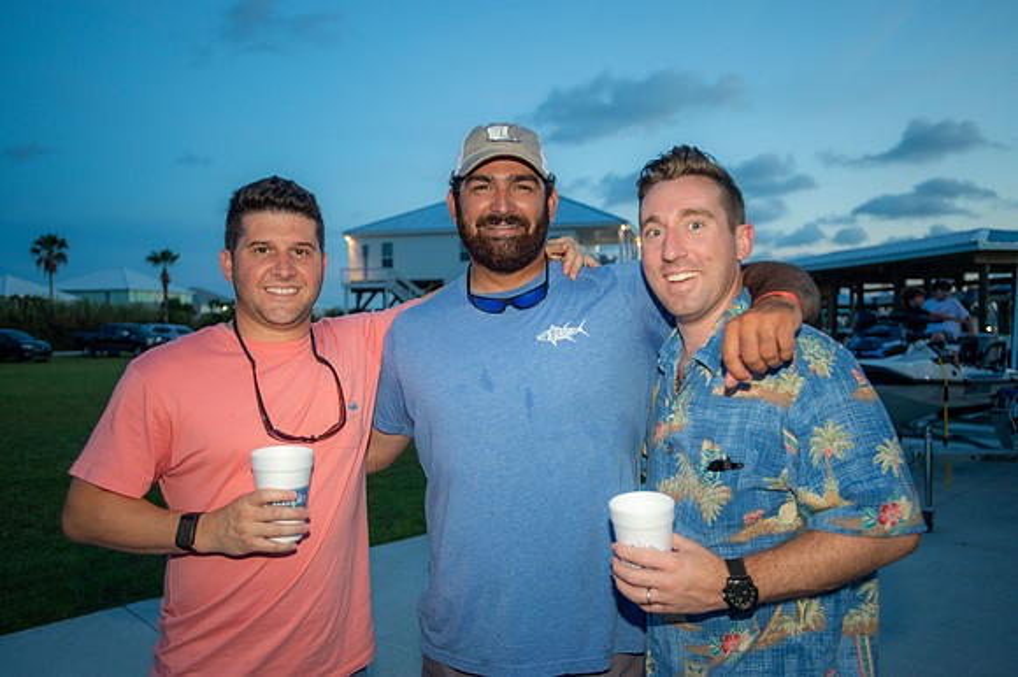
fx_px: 791
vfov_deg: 46.4
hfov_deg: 65.5
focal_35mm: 28
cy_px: 338
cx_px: 509
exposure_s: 1/100
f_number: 2.8
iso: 640
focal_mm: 28
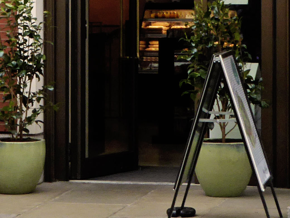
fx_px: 1743
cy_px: -51
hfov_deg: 9.5
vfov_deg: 7.1
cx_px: 62
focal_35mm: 208
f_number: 5.6
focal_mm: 7.8
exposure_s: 1/60
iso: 125
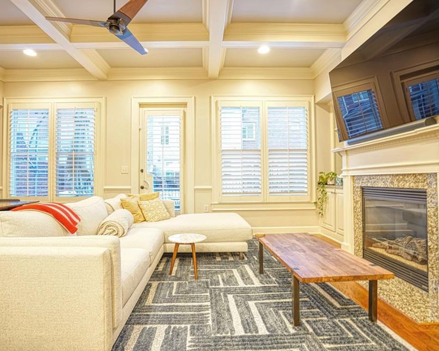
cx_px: 209
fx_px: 247
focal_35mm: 19
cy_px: 171
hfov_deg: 83.2
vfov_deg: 70.8
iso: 100
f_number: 4
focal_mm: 16
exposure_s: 1.3
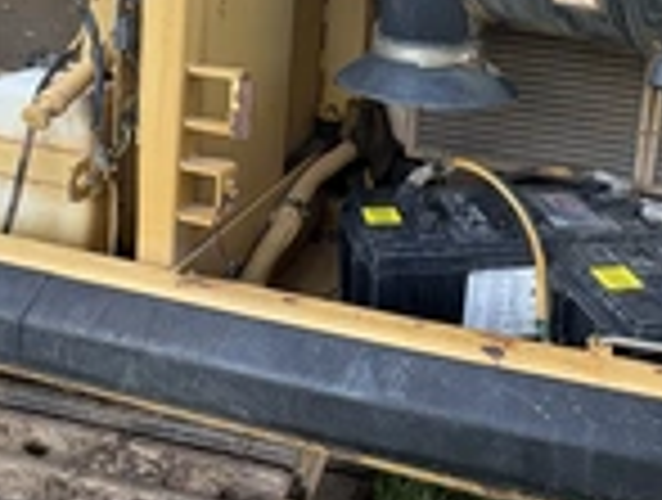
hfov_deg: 48.5
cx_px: 410
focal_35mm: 38
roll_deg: -2.8
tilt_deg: -5.8
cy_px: 5
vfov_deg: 34.6
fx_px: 728
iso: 50
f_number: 2.2
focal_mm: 2.22
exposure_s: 1/139
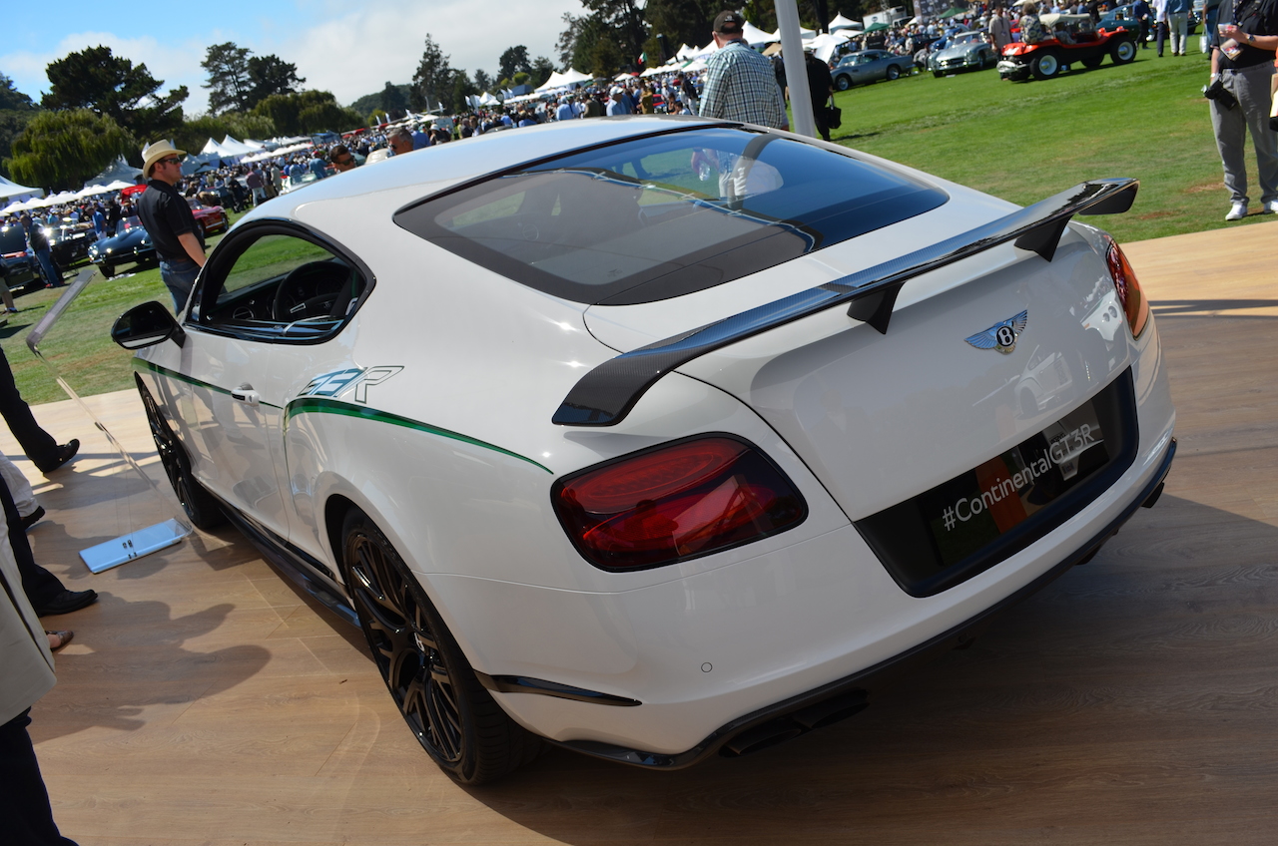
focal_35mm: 30
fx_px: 1063
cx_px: 639
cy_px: 423
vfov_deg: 43.4
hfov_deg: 62.0
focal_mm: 20
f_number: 9
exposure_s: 1/320
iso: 100
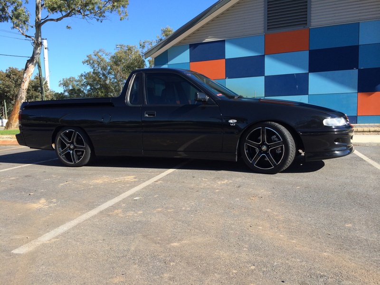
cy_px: 142
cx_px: 190
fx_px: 329
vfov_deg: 46.8
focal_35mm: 30
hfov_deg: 60.0
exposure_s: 1/1109
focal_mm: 4.12
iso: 32
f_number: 2.2
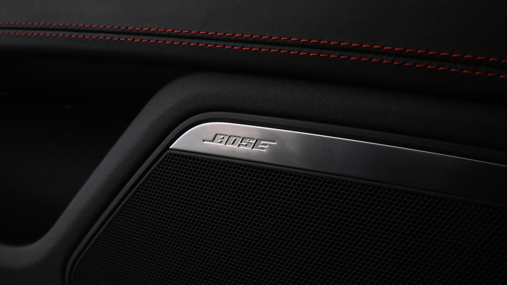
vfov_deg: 31.2
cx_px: 255
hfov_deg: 52.8
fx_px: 511
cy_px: 135
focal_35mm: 38
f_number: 5.6
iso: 6400
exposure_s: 1/125
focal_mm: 24
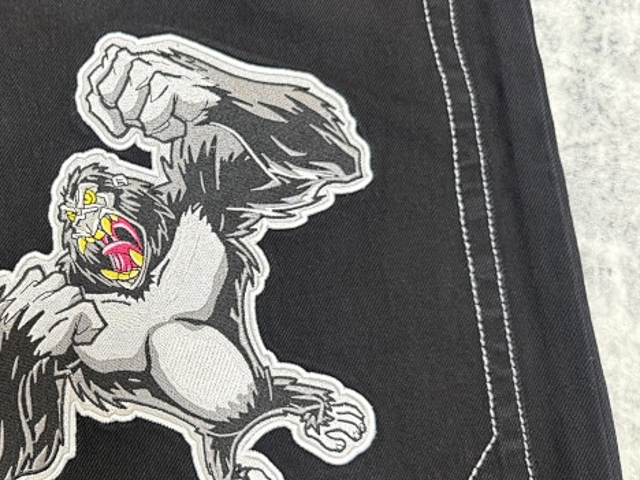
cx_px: 98
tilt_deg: -76.9
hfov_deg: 42.9
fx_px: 758
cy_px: 289
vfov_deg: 35.0
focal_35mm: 41
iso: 250
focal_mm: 6.76
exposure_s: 1/60
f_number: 1.78
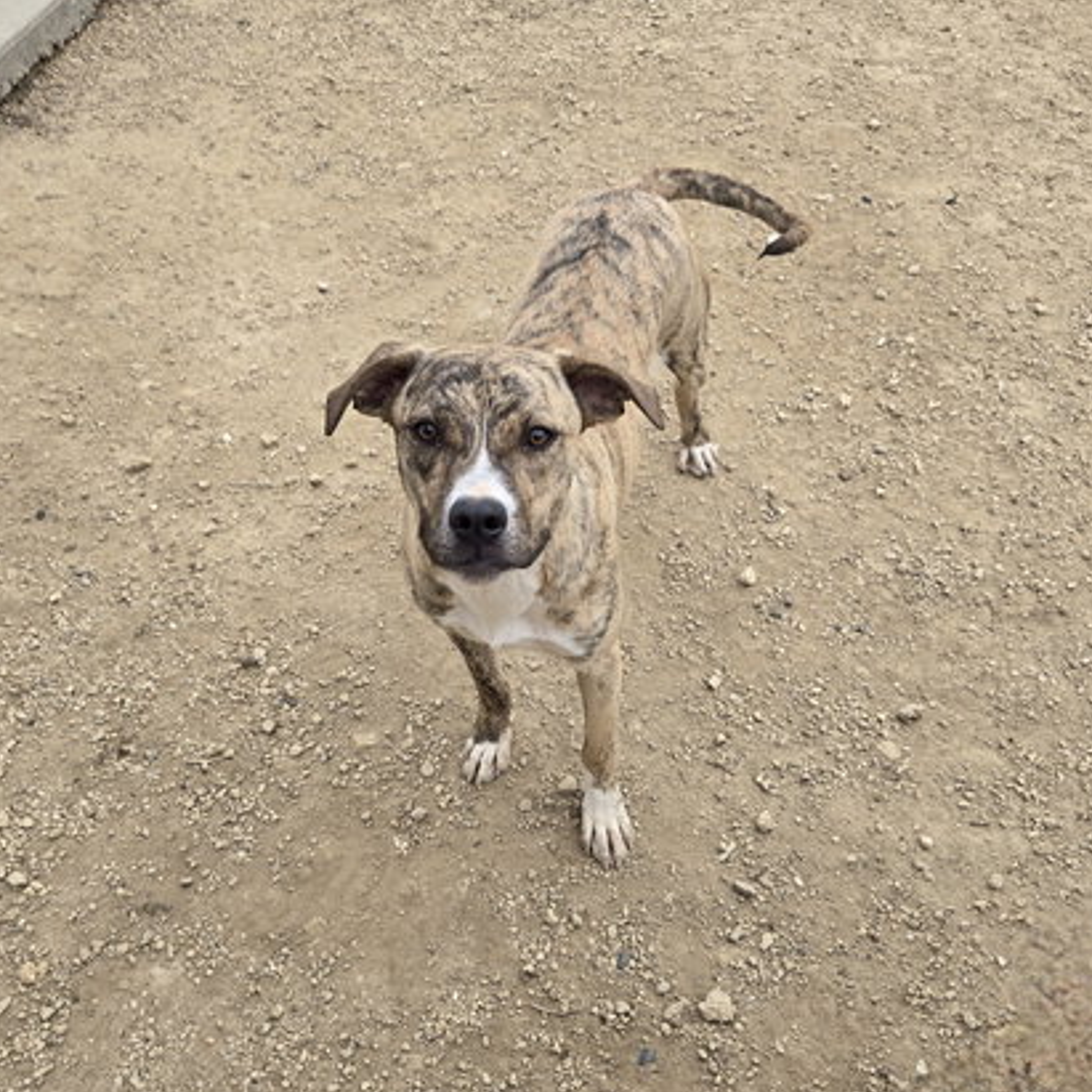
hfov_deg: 49.7
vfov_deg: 49.7
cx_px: 600
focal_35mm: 33
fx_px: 1178
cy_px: 543
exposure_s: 1/714
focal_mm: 5.4
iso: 25
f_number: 1.8
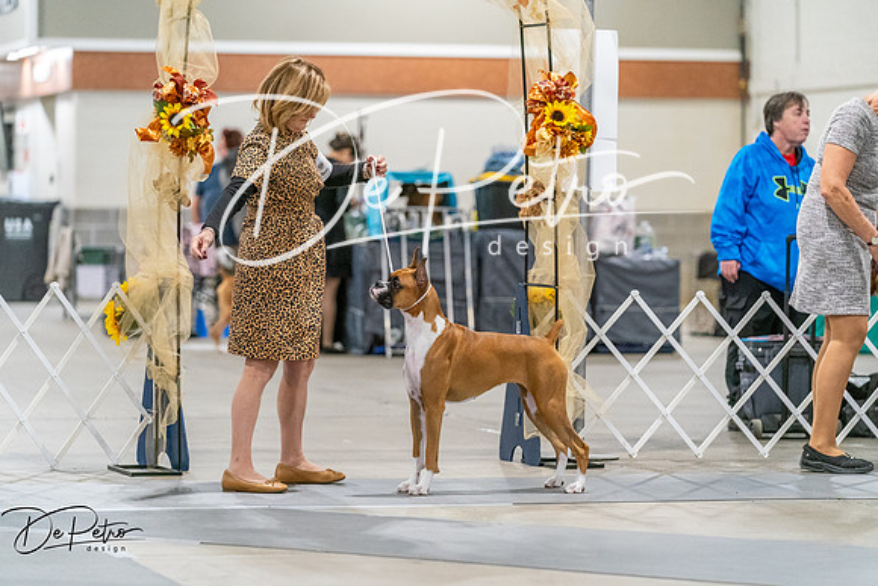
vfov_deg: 8.7
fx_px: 3854
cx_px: 439
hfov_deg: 13.0
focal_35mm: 158
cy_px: 293
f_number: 3.5
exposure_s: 1/250
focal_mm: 158
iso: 6400
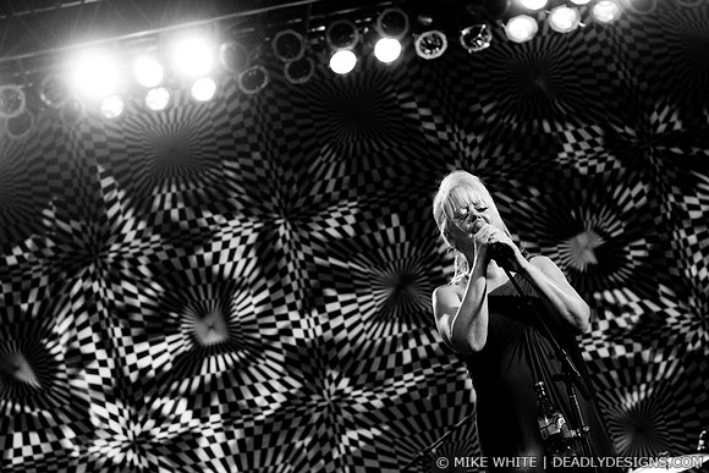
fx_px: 1418
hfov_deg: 28.1
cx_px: 354
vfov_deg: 18.9
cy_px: 236
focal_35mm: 72
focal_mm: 48
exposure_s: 1/250
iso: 800
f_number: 3.5
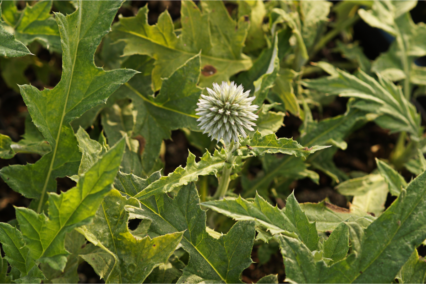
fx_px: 1775
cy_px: 142
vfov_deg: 9.1
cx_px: 213
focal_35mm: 150
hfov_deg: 13.7
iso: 200
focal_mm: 100
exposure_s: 1/160
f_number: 5
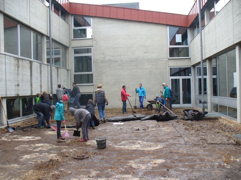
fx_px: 258
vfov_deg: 38.7
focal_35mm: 37
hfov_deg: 50.1
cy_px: 90
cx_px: 120
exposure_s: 1/125
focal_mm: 6.1
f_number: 2.8
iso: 80
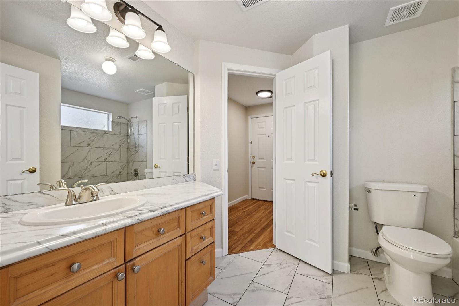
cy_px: 153
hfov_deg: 104.3
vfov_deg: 81.2
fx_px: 178
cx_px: 230
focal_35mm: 14
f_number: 13
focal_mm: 14
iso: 220
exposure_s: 1/15
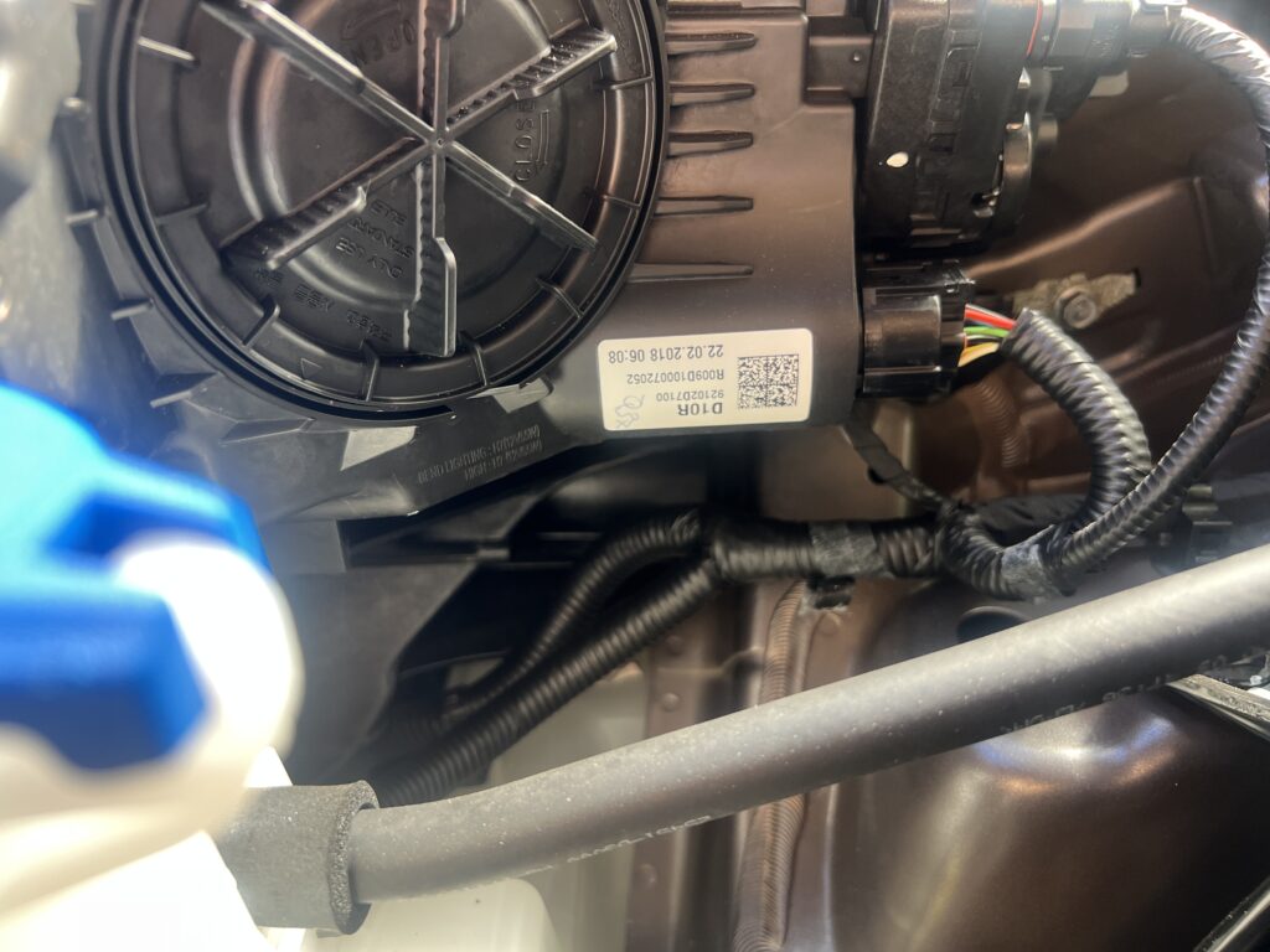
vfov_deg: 53.1
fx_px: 954
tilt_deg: -29.9
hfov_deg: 67.3
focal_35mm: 26
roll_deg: +1.5
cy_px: 476
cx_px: 635
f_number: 1.5
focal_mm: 5.7
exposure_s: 1/102
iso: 125
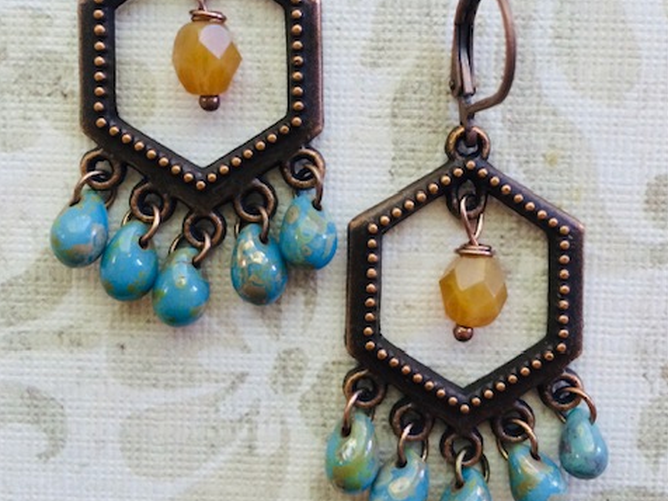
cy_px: 171
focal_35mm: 39
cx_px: 333
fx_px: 753
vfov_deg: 36.5
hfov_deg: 47.9
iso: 125
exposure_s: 1/30
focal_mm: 4.15
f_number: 2.2
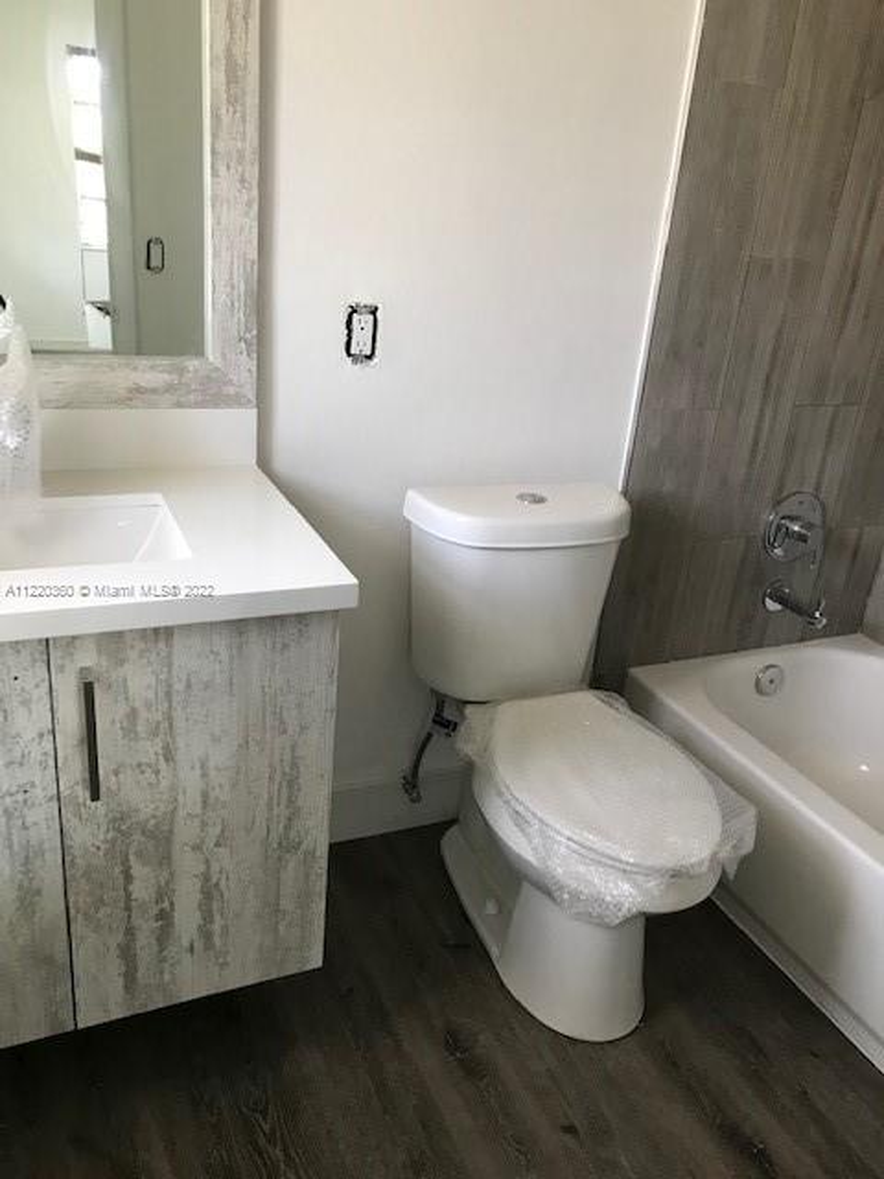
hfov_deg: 49.7
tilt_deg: -21.2
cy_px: 590
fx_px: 953
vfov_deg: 63.4
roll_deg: -5.0
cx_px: 442
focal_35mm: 28
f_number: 1.8
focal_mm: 3.99
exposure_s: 1/20
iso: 40
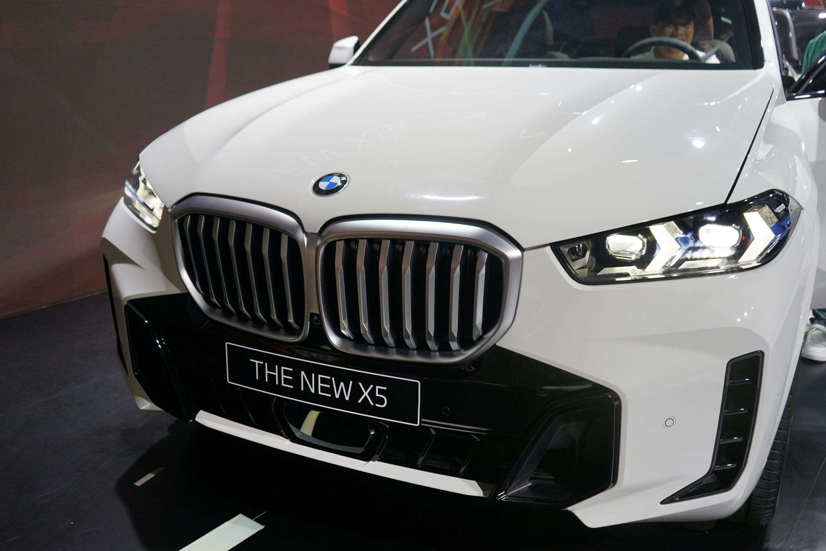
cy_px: 276
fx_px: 734
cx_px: 413
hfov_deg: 58.7
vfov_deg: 41.1
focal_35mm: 32
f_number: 4.5
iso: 400
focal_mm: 32
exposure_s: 1/125
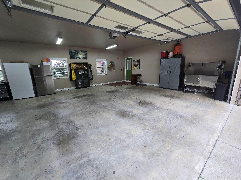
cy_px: 90
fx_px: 91
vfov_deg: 89.9
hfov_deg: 106.2
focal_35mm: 13
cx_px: 120
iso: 100
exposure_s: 1/60
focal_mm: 2.2
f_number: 2.2
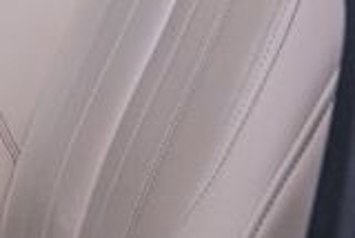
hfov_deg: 17.8
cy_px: -113
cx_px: -248
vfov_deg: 13.5
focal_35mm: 96
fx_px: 948
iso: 640
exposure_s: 1/100
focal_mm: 24
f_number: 8
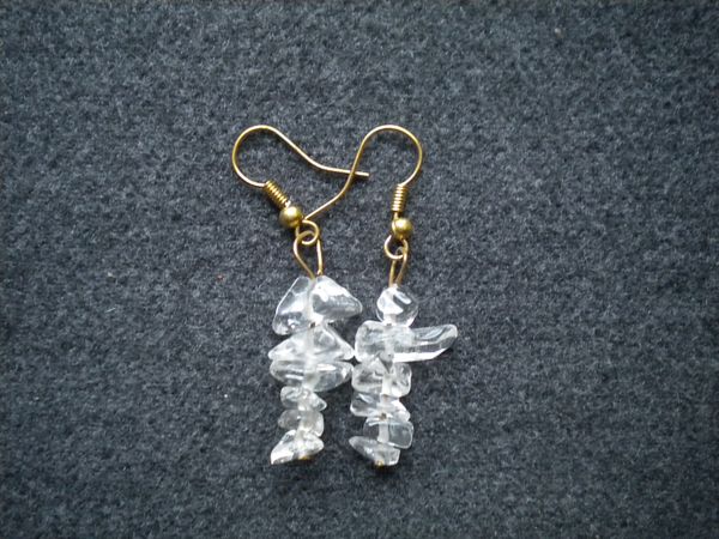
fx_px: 852
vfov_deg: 35.1
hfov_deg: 45.8
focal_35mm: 41
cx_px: 360
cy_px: 270
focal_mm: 7.4
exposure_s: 1/12
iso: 400
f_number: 3.5
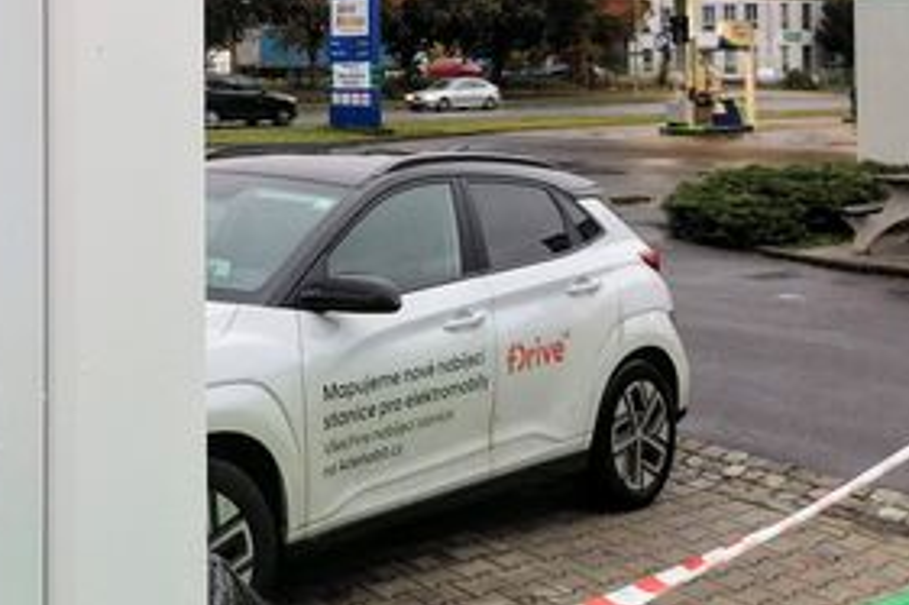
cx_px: 223
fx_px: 1312
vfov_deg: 25.1
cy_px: 49
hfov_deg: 37.2
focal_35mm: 52
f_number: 1.8
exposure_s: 1/50
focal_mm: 5.3
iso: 64
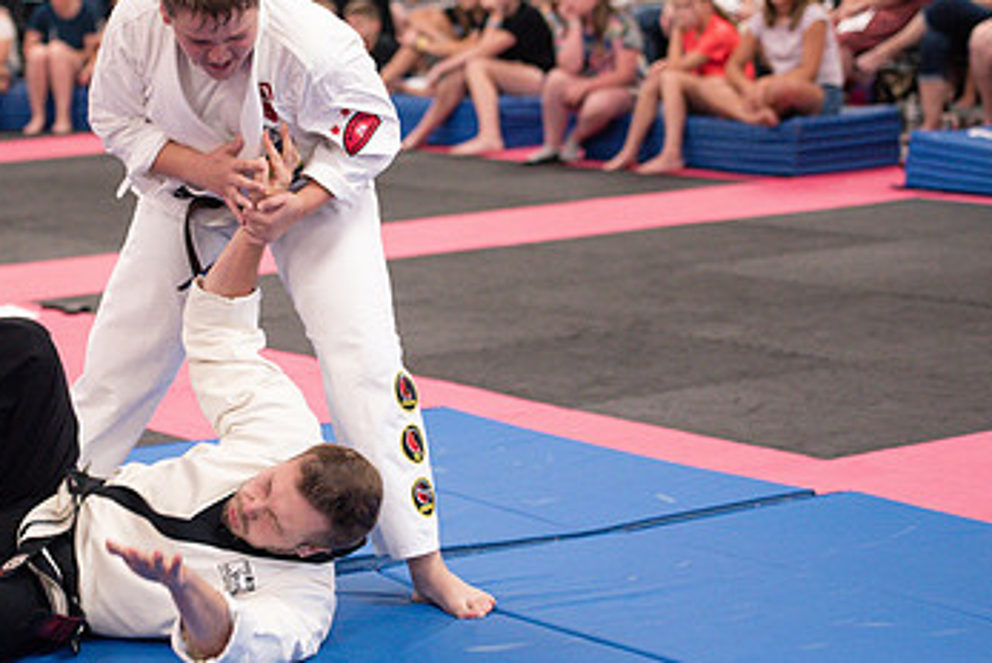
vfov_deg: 11.7
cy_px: 310
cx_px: 263
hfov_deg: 17.4
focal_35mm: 117
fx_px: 3227
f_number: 2.8
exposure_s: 1/400
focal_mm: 70
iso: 1600
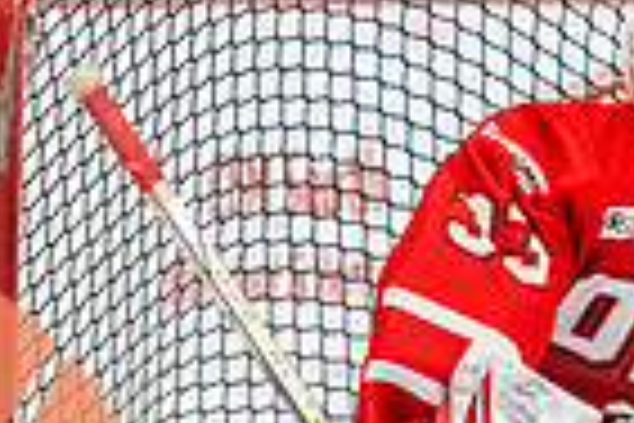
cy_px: 272
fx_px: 11763
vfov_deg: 2.1
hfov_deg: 3.1
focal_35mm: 668
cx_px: 782
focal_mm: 122
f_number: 2.8
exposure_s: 1/800
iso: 4000
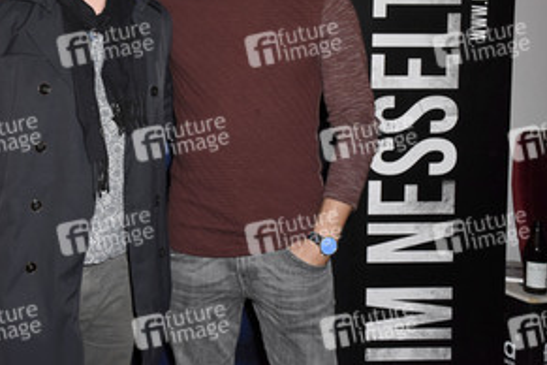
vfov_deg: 21.5
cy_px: 92
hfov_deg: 31.4
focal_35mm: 63
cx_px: 131
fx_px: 954
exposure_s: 1/60
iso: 1600
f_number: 6.3
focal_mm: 27
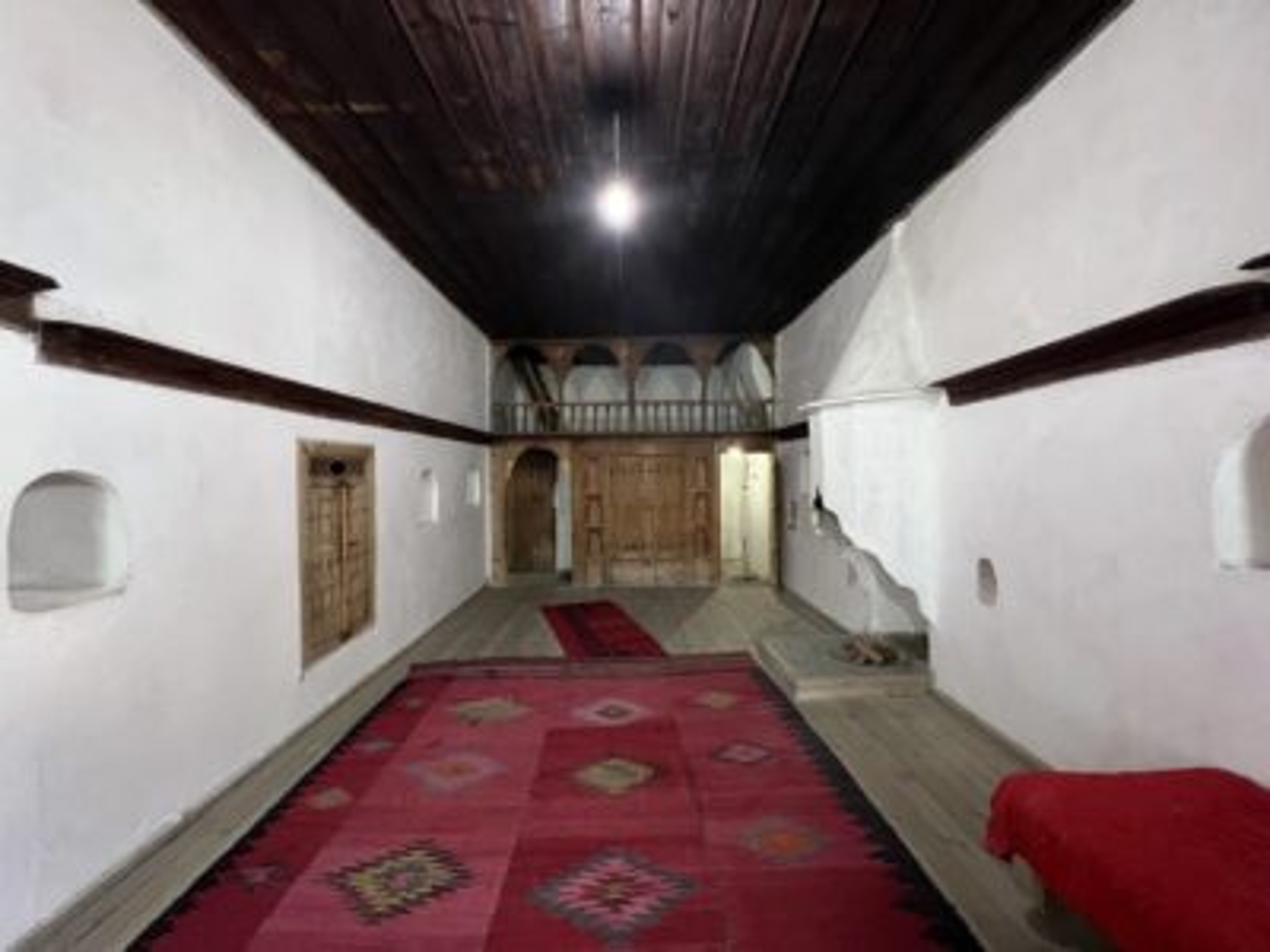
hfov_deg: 106.2
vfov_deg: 89.9
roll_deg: +0.4
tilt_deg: +0.2
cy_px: 476
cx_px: 635
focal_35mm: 13
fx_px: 477
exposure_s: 1/34
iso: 800
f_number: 1.8
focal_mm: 1.57
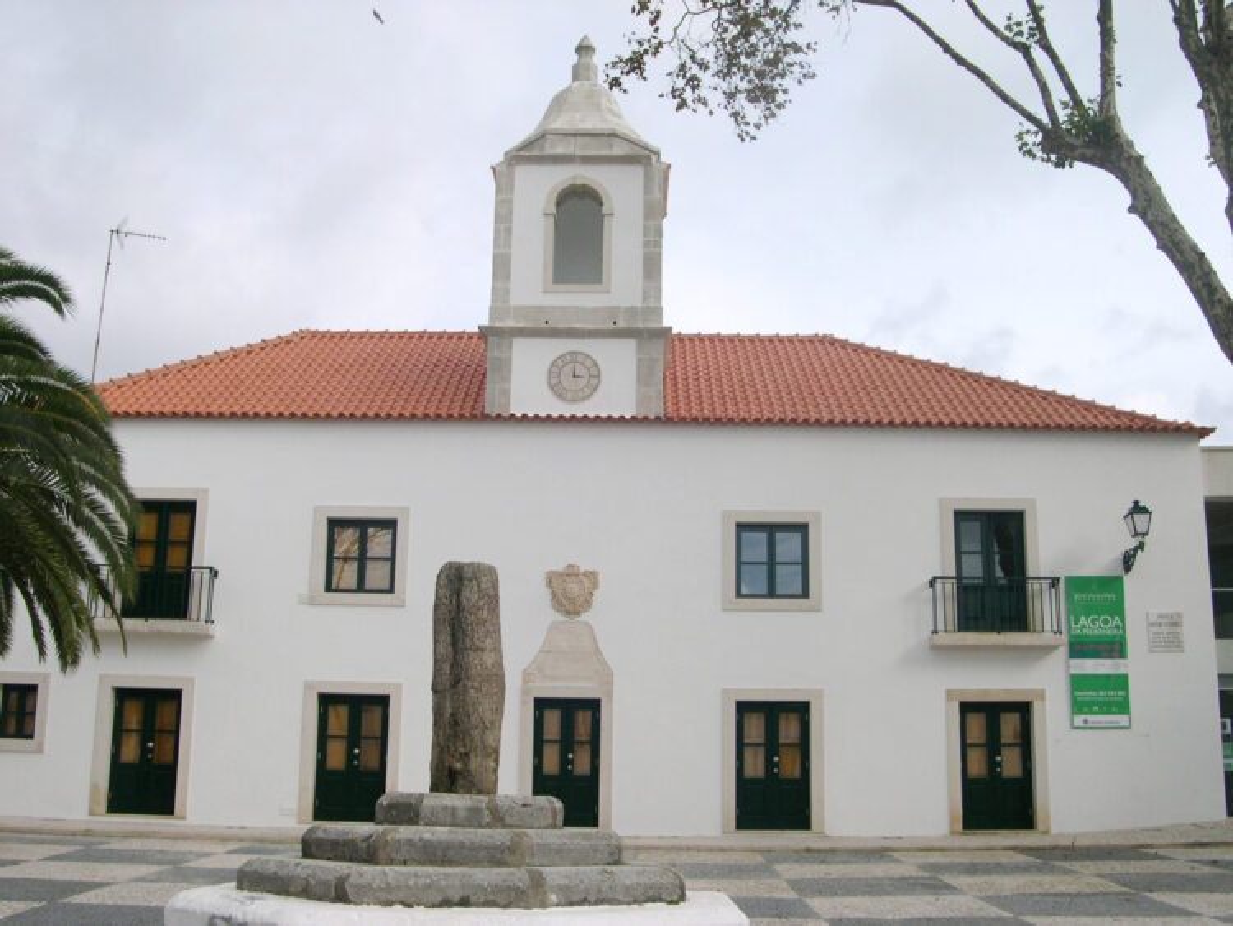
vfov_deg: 37.7
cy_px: 463
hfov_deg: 49.0
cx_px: 616
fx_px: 1354
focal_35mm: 38
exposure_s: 1/277
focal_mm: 8
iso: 100
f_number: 7.6
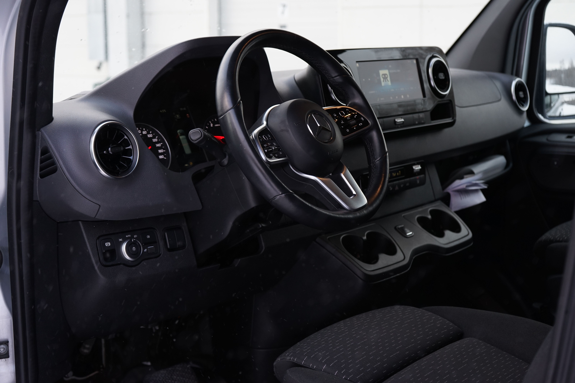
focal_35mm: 52
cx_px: 288
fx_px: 830
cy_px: 192
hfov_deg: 38.2
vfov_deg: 26.0
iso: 500
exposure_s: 1/100
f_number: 5.6
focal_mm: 52
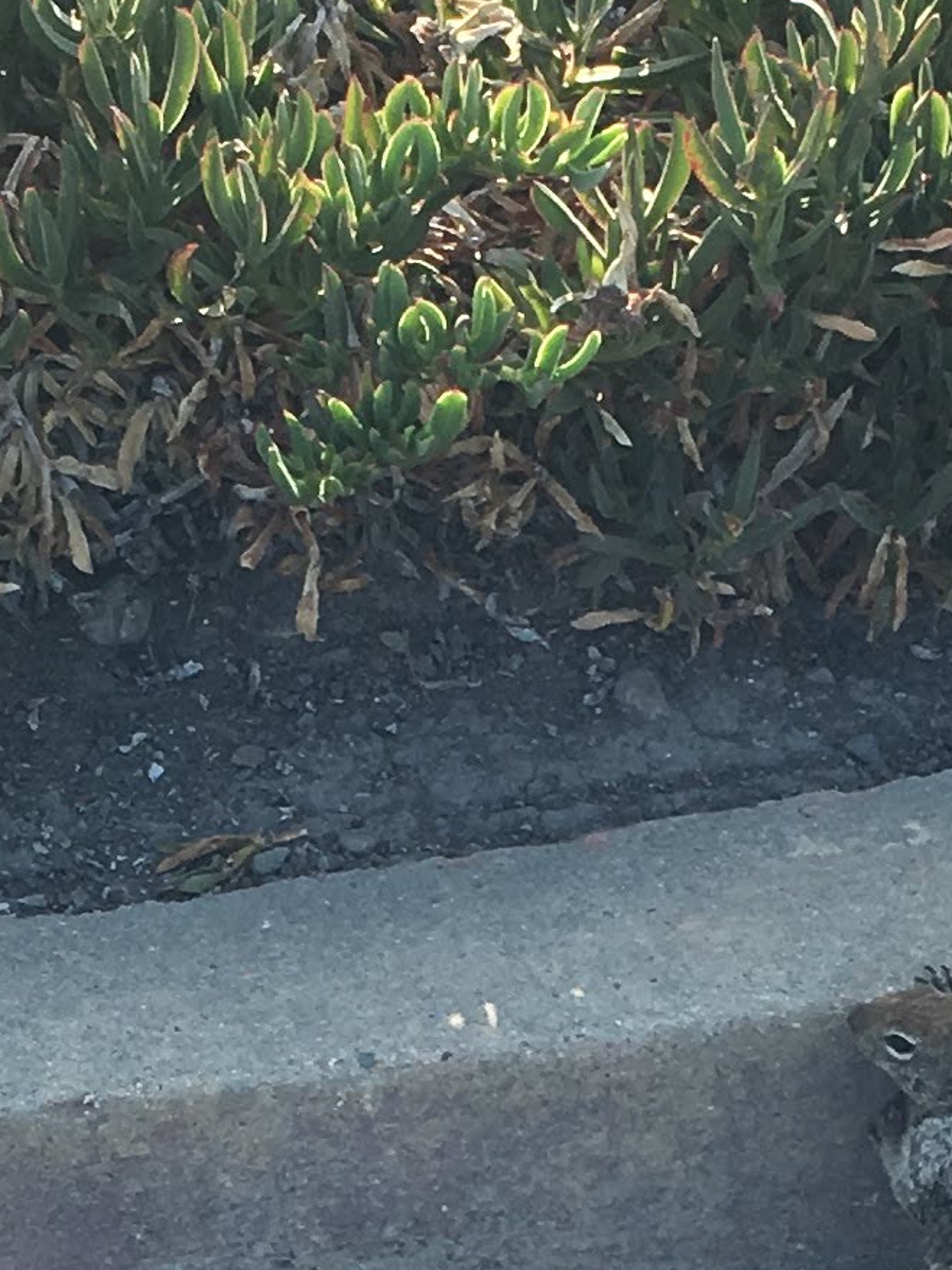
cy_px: 1300
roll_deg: +1.4
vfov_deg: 14.6
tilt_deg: -39.5
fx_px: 4878
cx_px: 540
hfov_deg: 11.1
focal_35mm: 133
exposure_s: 1/447
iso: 25
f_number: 2.2
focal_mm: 4.15
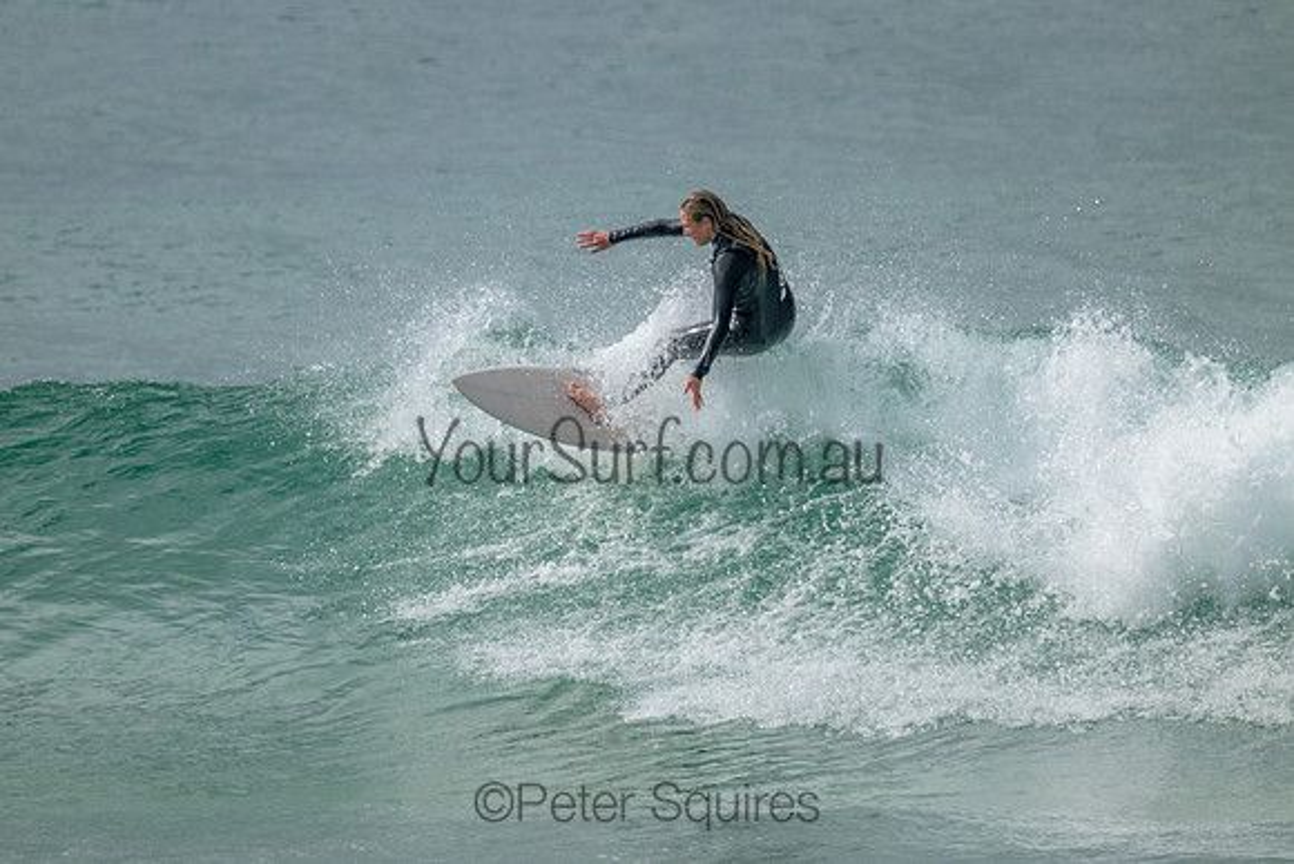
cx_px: 647
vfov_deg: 1.7
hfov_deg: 2.6
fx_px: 28761
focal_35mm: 800
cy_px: 432
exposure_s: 1/1600
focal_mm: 800
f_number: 11
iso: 1400
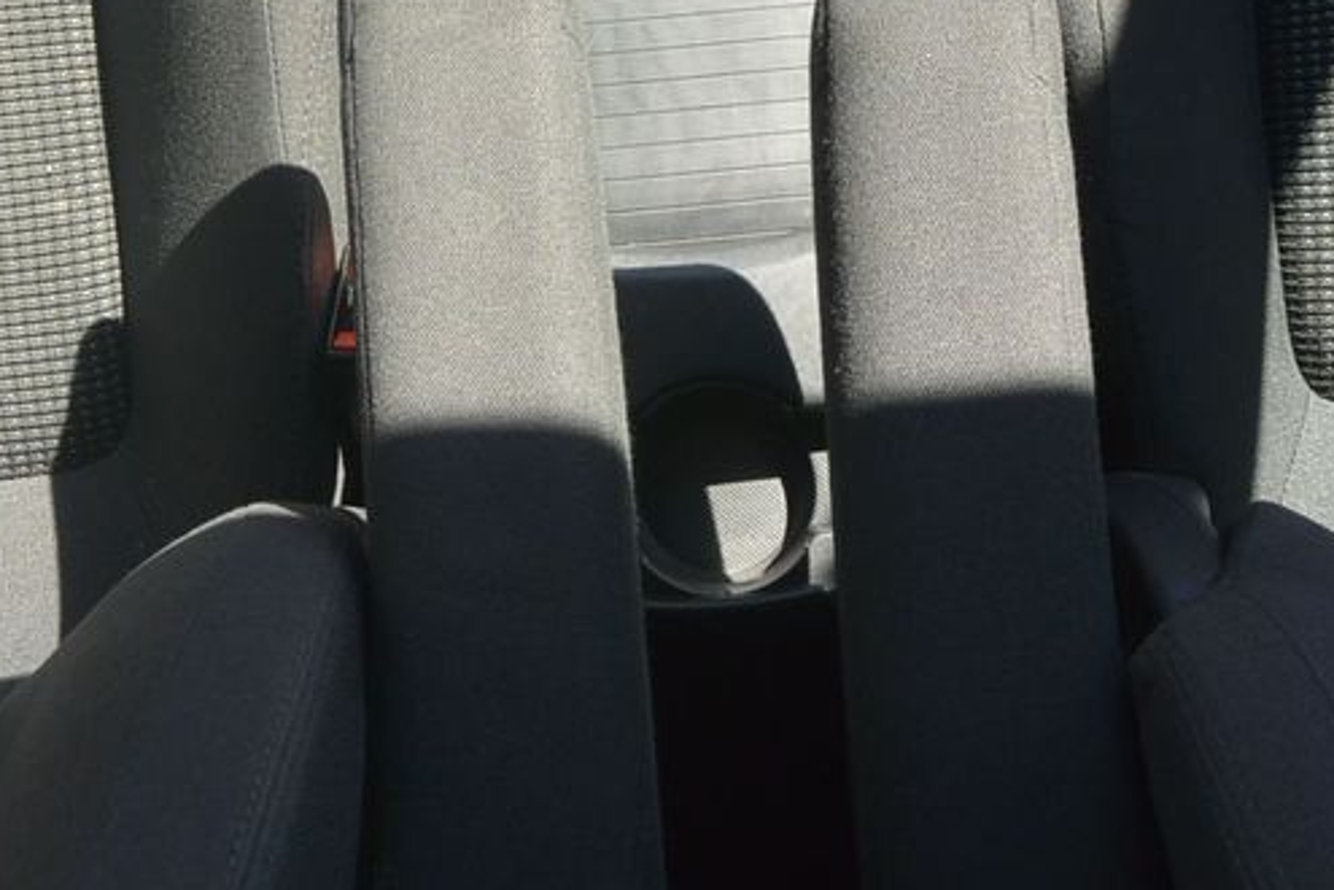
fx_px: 2297
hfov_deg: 32.4
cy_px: 66
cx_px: 658
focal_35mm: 62
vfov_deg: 21.4
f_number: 4
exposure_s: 1/250
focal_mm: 11.4
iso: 200
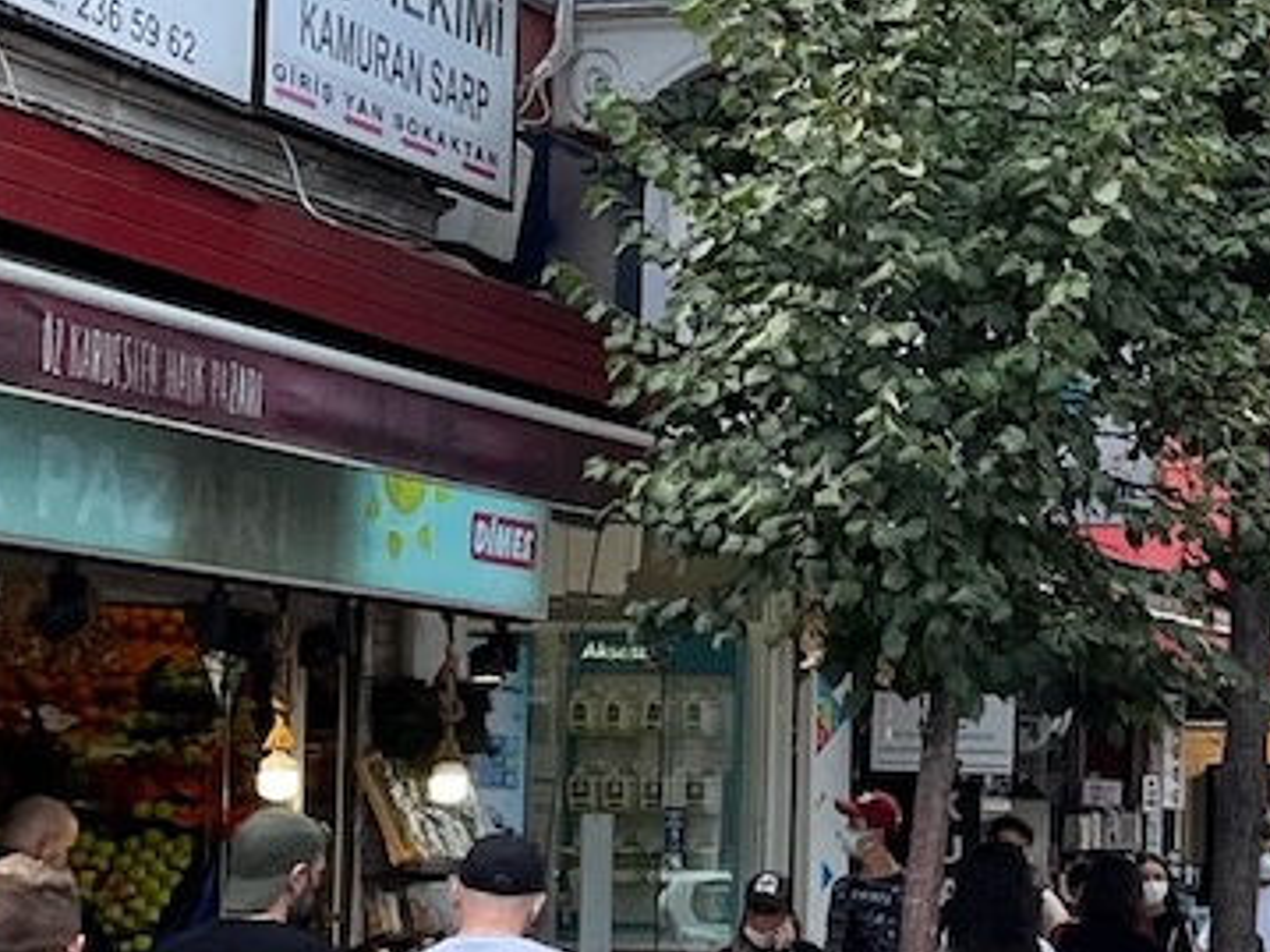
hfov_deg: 18.2
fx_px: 3631
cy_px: 768
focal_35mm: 99
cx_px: 1769
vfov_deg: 14.8
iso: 32
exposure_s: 1/575
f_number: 1.6
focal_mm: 4.2
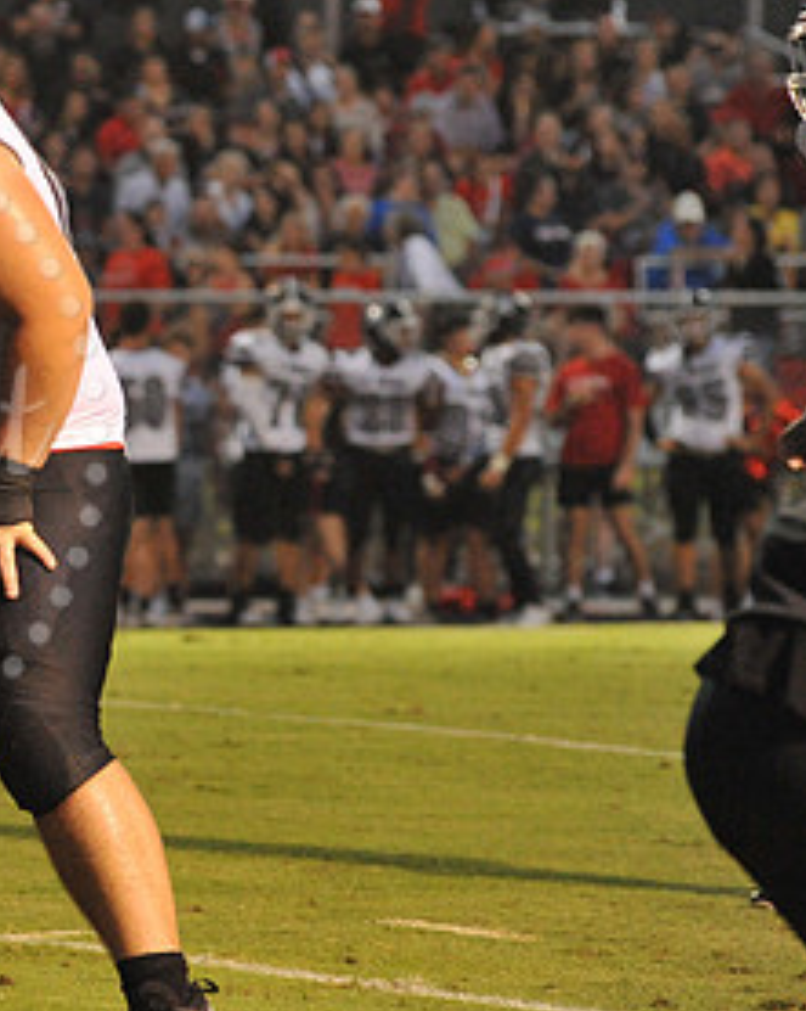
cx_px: -241
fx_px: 11738
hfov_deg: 3.9
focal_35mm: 393
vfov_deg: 4.9
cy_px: 438
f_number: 5.6
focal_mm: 200
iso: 6400
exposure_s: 1/200
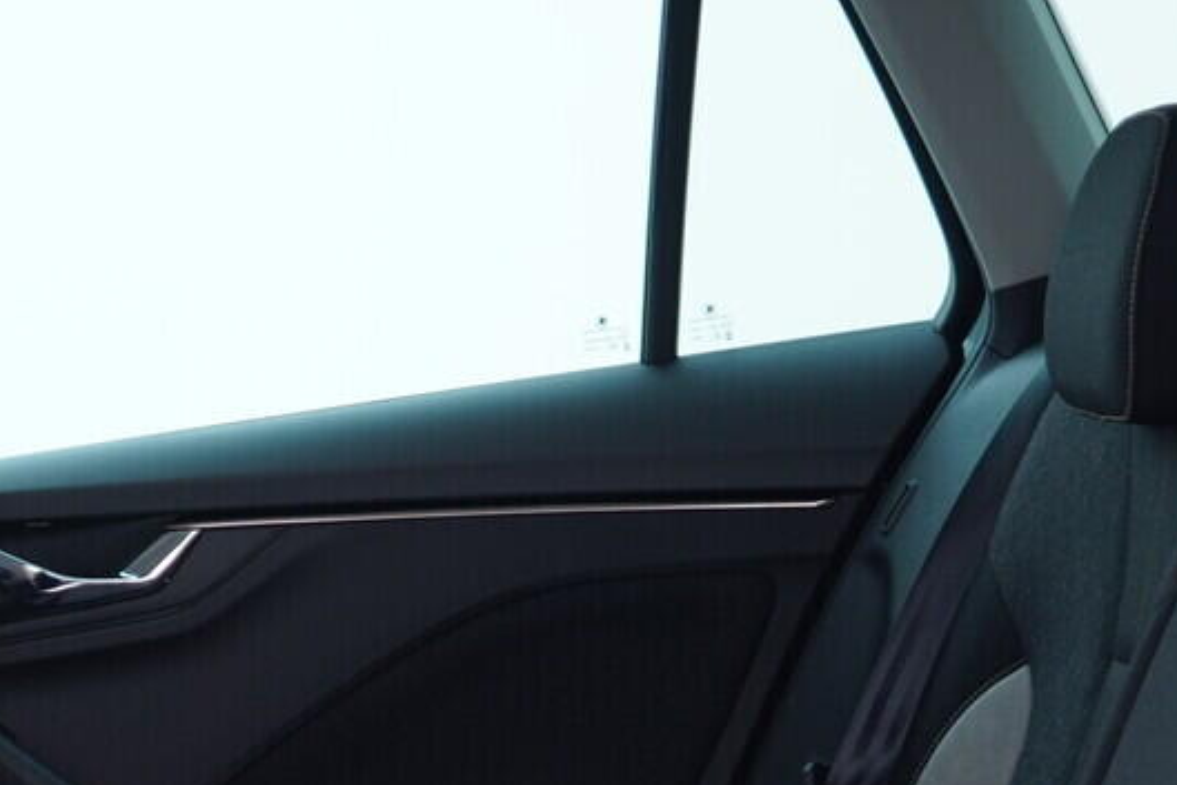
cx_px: 283
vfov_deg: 13.7
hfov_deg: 20.6
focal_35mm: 98
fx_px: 3205
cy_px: 834
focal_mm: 24
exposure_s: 1/40
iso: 200
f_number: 2.8
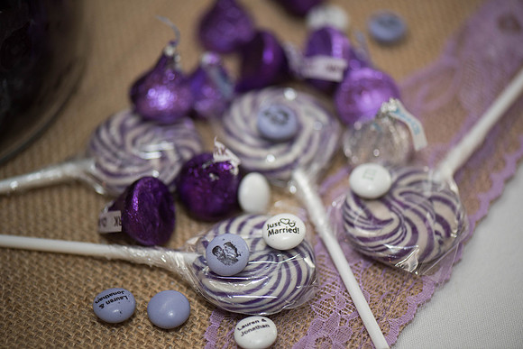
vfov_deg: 13.0
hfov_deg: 19.5
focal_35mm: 105
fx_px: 1526
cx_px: 262
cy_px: 174
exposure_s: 1/125
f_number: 3.2
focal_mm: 105
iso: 400
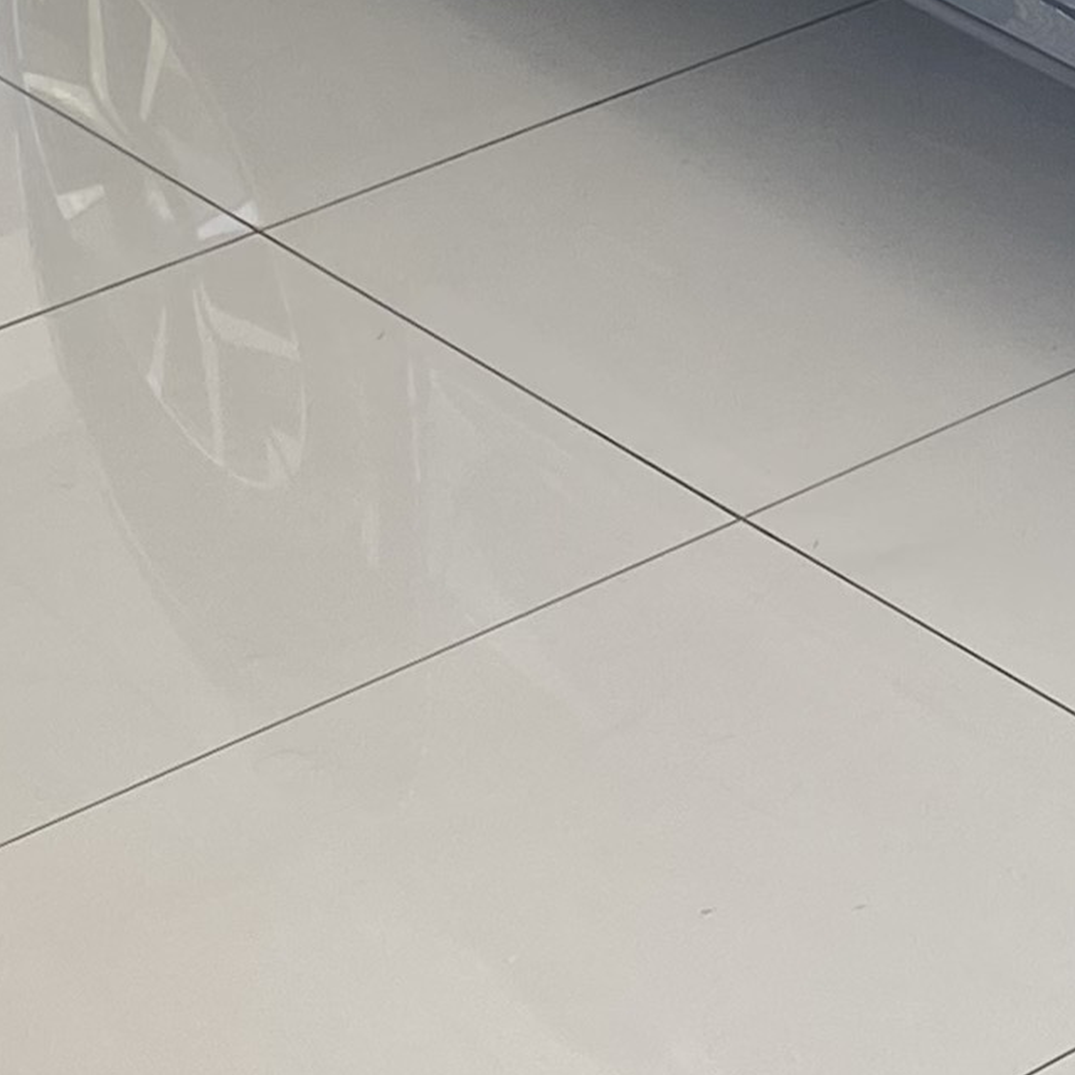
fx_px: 5095
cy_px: -183
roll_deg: +2.8
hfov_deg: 10.3
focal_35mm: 145
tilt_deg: -21.1
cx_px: 2682
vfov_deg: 11.8
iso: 32
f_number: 1.8
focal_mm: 4.25
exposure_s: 1/157
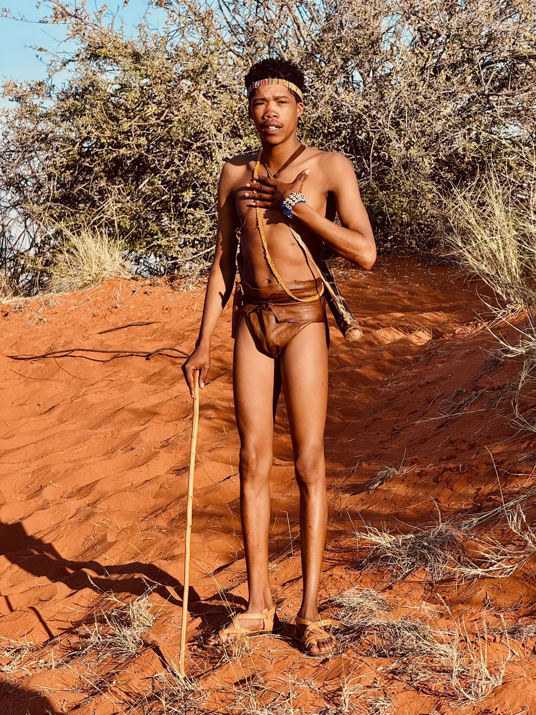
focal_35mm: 120
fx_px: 2477
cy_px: 358
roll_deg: -0.7
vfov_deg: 16.4
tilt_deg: -0.6
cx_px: 268
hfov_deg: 12.3
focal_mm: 15.66
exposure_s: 1/567
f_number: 2.8
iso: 50
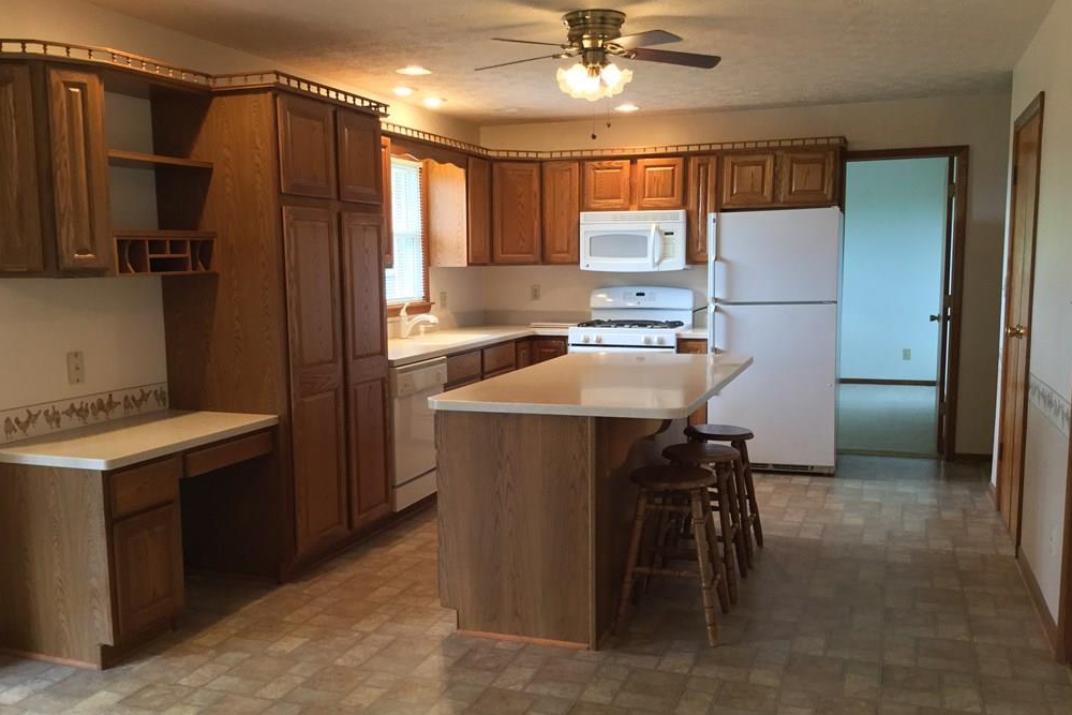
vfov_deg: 39.9
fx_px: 983
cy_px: 391
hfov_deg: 57.2
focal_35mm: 33
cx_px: 534
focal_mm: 3.3
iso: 125
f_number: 2.4
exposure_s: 1/30
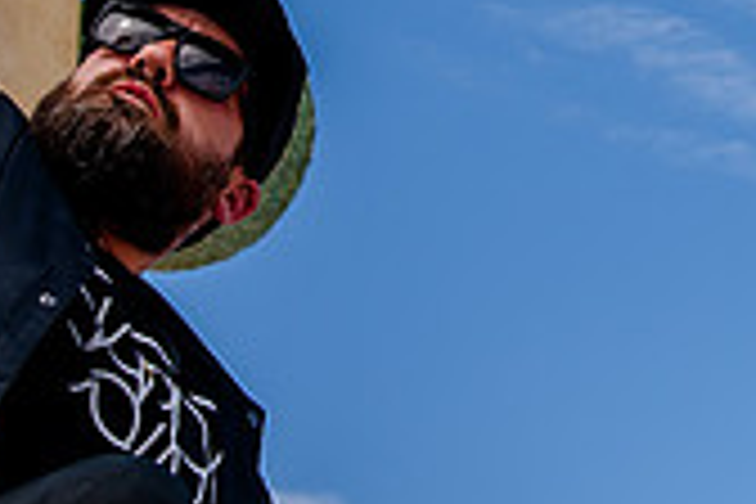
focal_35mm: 139
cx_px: 563
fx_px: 2919
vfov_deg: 9.8
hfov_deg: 14.7
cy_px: -21
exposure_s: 1/800
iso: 160
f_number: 6.3
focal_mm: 38
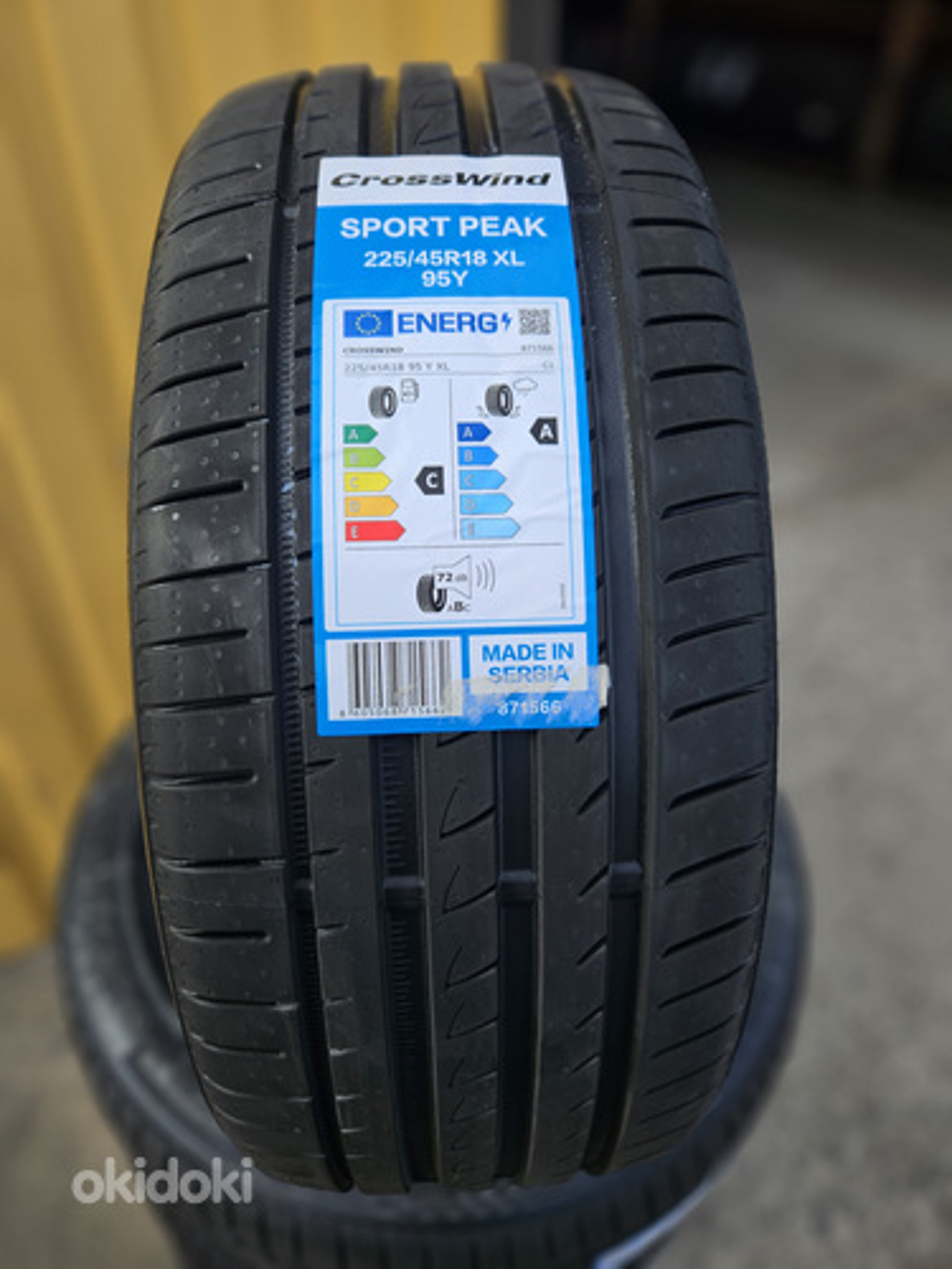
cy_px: 634
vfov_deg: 73.9
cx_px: 476
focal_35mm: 23
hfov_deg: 58.9
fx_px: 843
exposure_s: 1/744
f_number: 1.8
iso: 25
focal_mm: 5.4
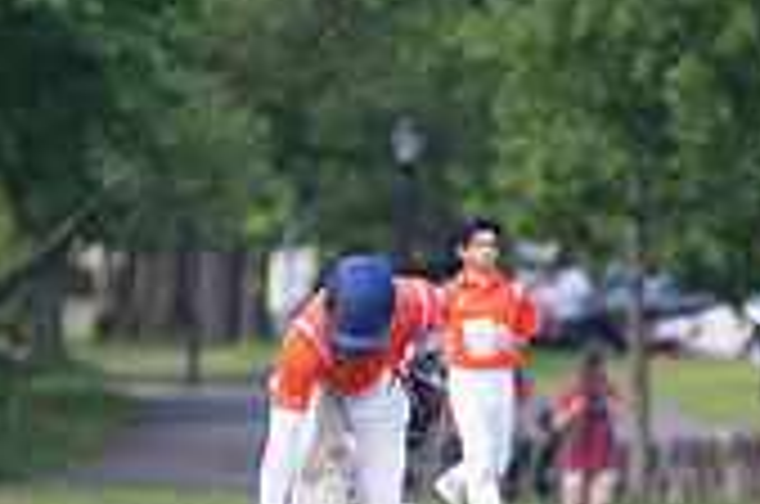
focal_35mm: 688
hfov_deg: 3.0
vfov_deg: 2.0
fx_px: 14497
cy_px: 403
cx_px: 328
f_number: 2.8
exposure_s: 1/640
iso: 200
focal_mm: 200
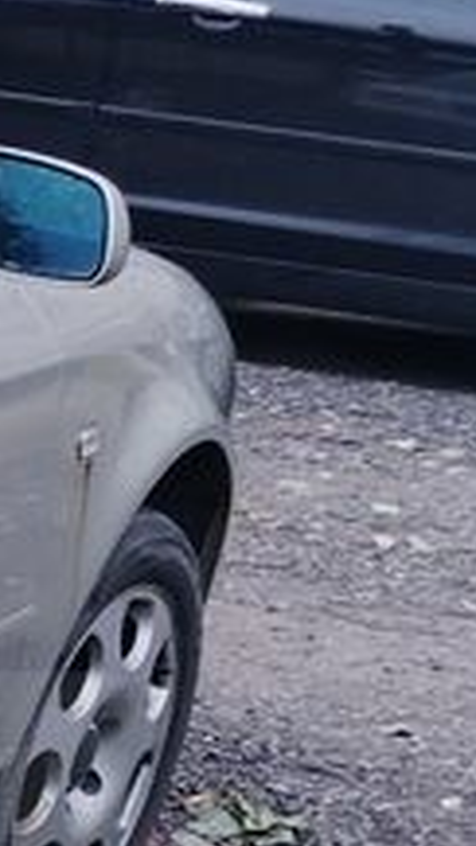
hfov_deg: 5.6
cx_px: -1689
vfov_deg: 12.1
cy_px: 924
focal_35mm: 175
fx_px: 3928
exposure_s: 1/639
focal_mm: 4.75
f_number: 1.8
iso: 100
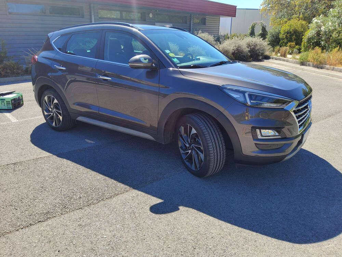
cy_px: 128
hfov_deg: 67.3
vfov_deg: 53.1
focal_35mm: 26
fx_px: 257
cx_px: 171
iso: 50
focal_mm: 3.08
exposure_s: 1/471
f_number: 2
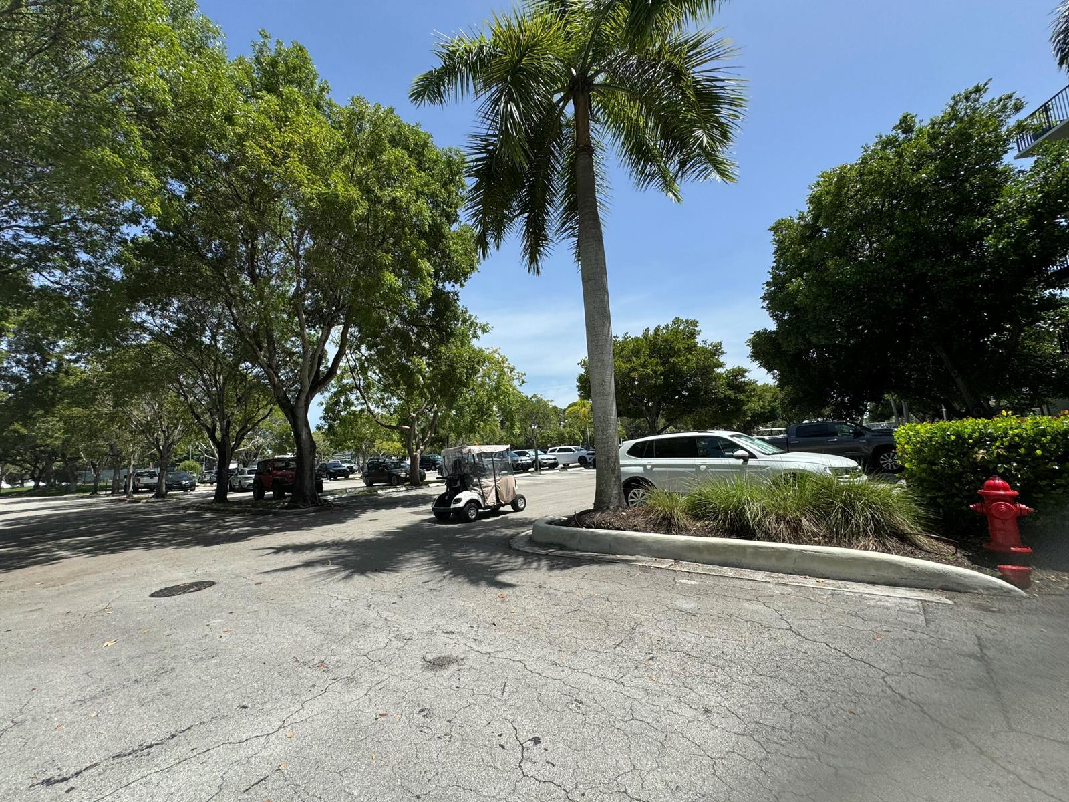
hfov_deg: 102.1
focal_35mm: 14
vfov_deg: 85.7
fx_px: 432
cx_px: 534
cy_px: 401
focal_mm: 2.22
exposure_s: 1/1709
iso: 50
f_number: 2.2
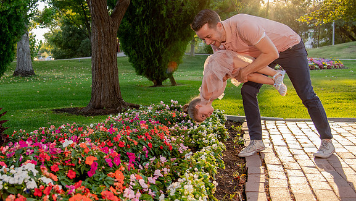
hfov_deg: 40.9
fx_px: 472
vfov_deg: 24.0
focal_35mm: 50
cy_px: 106
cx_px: 126
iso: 640
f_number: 4
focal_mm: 32
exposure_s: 1/400
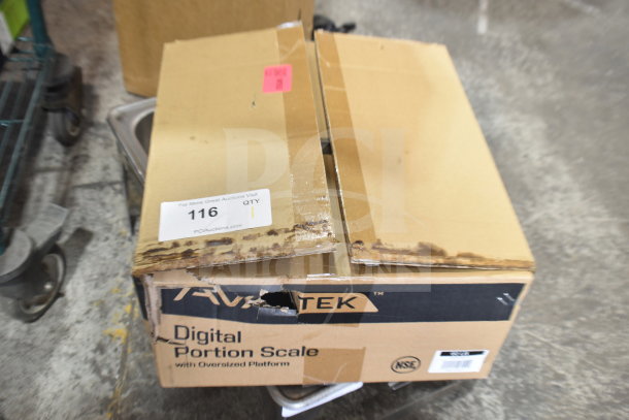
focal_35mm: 39
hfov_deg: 49.5
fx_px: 682
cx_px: 314
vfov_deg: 34.2
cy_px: 210
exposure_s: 1/40
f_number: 4
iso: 500
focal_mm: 26
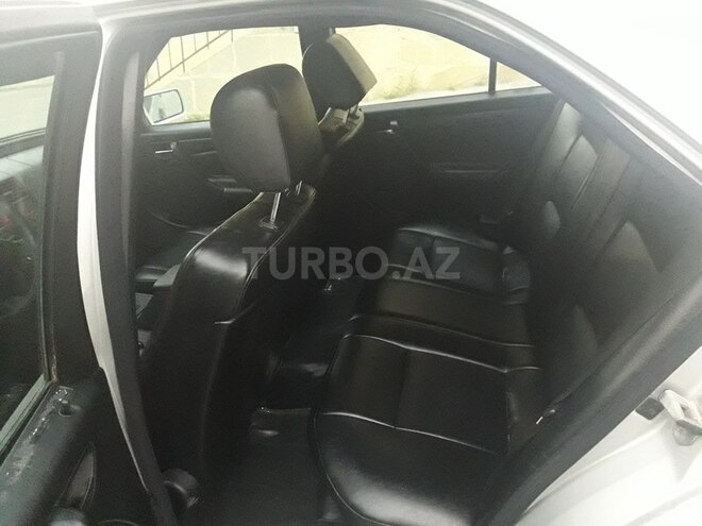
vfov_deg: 49.7
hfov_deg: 63.4
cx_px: 351
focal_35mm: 28
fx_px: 568
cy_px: 263
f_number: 1.9
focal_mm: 3.7
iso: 800
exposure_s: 1/17
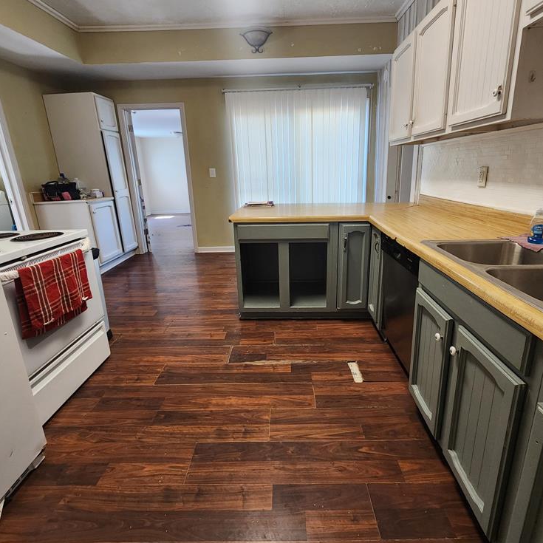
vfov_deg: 87.4
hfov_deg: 87.4
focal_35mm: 16
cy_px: 260
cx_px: 282
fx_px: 284
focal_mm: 2.2
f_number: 2.2
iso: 320
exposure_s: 1/40
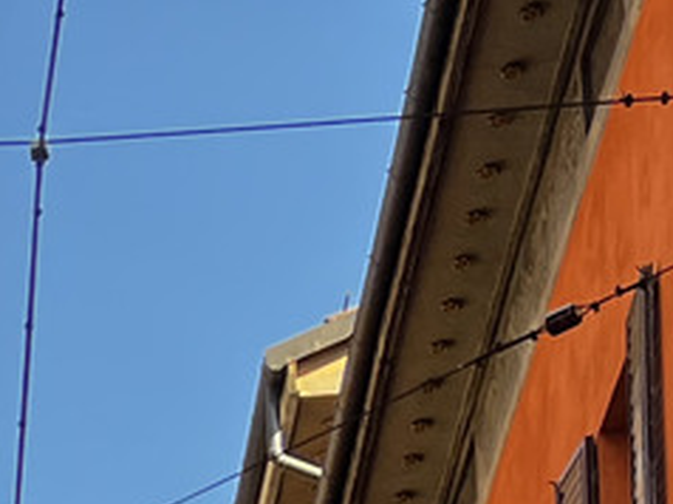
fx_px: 3399
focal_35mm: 175
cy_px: 1693
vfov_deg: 7.2
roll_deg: -0.1
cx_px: -232
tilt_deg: +8.9
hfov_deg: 11.0
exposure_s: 1/917
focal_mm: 5.7
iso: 50
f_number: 1.5
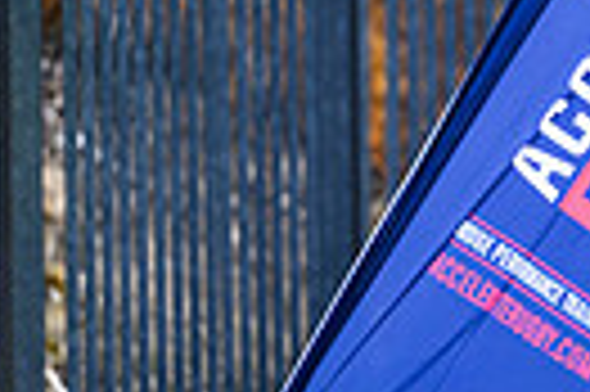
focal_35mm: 888
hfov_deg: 2.3
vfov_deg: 1.5
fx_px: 14535
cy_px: 160
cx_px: 1108
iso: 500
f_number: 3.5
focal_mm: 200
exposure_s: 1/3200
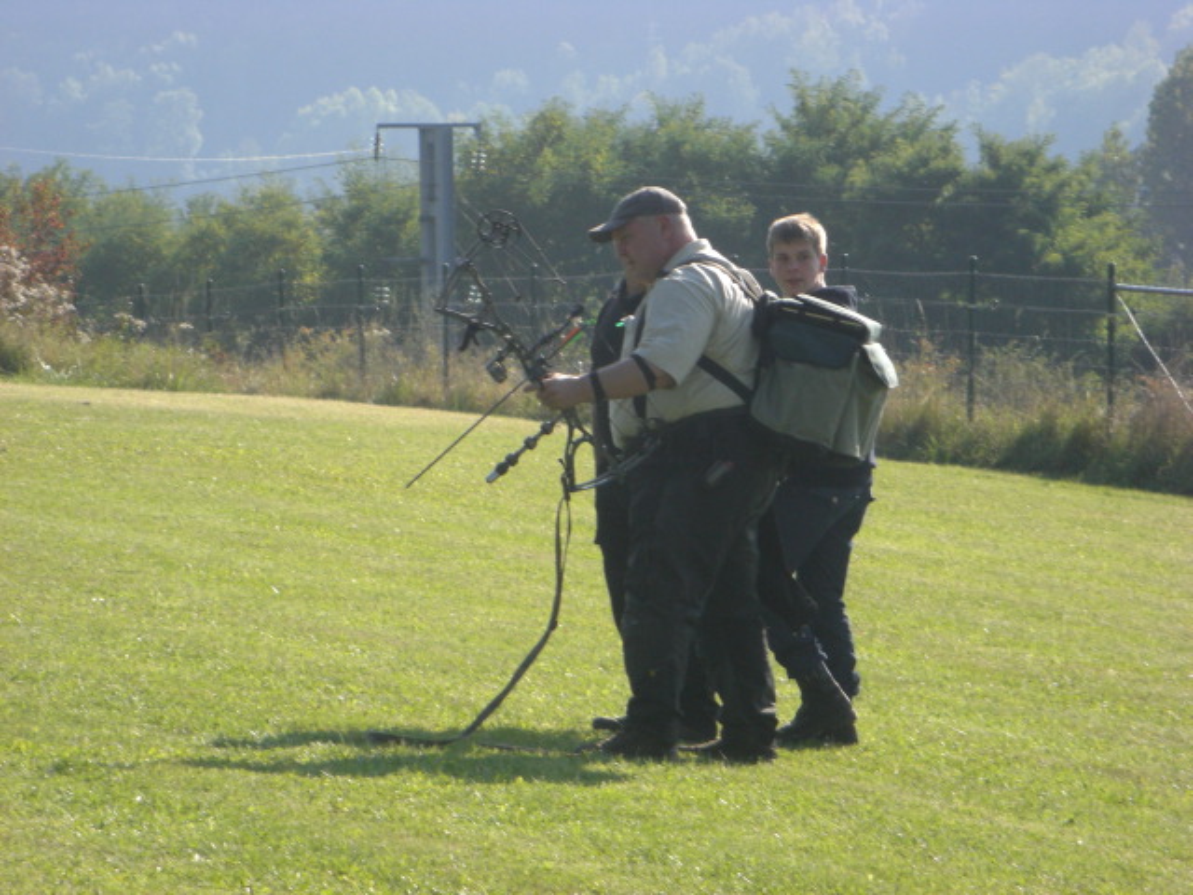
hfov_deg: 7.4
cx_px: 596
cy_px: 448
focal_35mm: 266
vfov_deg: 5.6
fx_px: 9167
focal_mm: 44.1
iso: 100
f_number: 5.3
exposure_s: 1/400
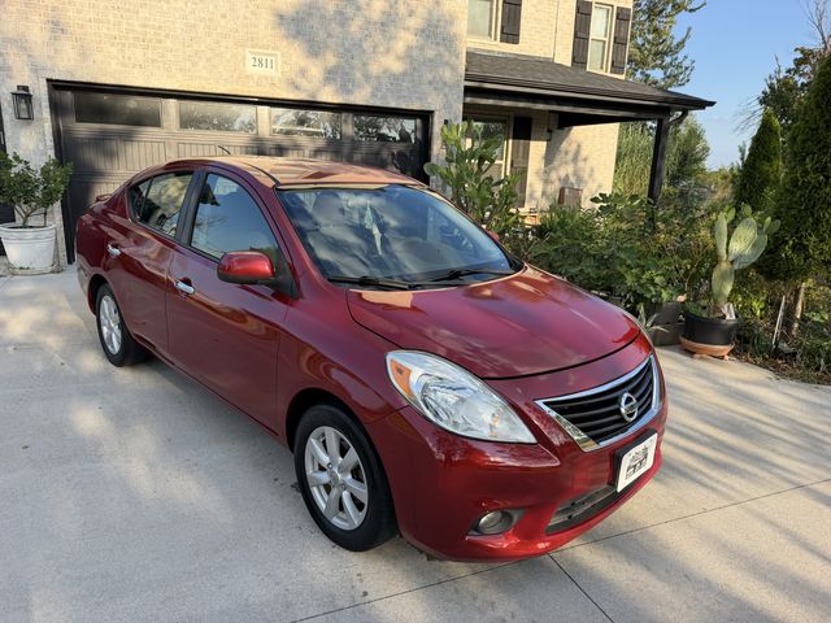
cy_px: 312
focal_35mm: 24
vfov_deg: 56.8
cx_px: 416
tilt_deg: -12.5
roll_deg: -2.6
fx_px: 576
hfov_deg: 71.6
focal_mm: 6.76
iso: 100
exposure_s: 1/1689
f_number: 1.78
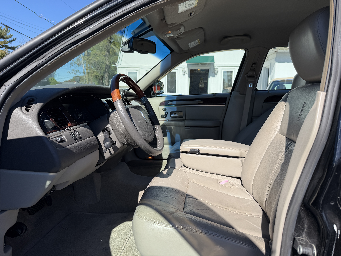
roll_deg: -0.3
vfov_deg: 56.8
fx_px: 236
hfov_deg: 71.6
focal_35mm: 24
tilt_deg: -7.6
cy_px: 128
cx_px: 170
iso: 80
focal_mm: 6.76
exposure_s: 1/2907
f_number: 1.78
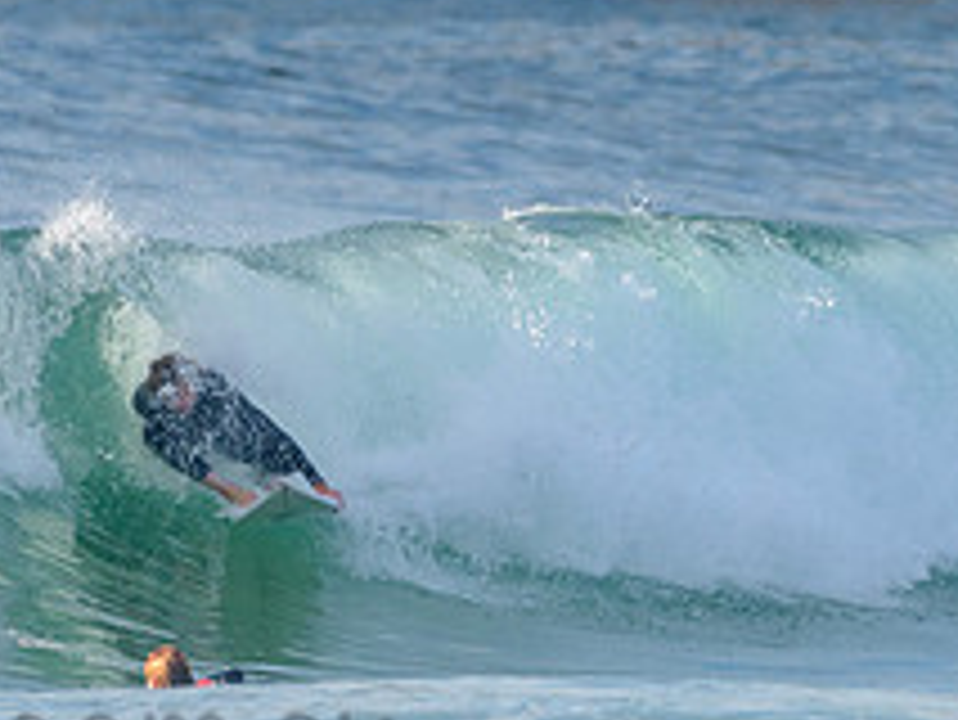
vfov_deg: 0.9
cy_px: 520
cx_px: 205
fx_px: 44471
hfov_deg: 1.2
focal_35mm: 1606
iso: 400
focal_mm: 500
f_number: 5.6
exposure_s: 1/2000
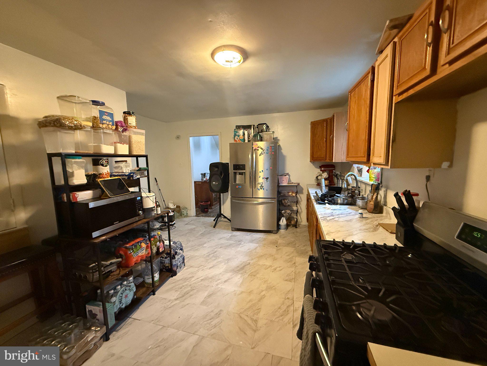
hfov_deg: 102.1
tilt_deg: -6.6
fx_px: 197
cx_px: 244
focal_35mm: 14
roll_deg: +1.2
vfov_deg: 85.7
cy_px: 183
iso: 1000
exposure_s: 1/60
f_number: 2.2
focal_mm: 2.22
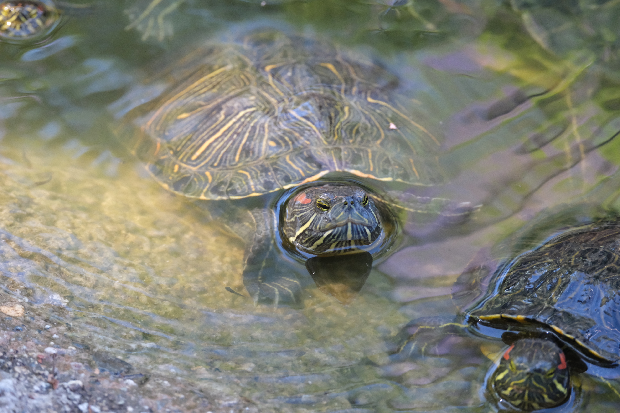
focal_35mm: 357
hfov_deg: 5.8
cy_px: 206
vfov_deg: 3.9
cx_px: 310
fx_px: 6148
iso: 4000
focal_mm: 238
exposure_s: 1/350
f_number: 6.4
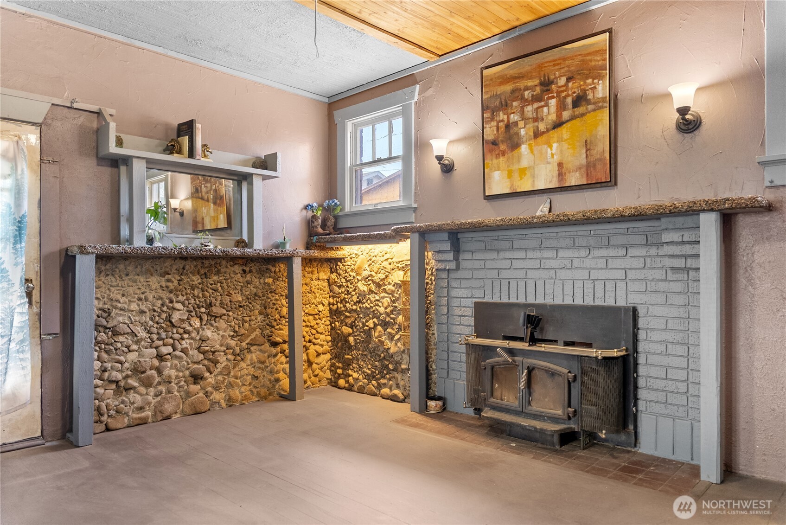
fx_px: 524
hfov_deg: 73.7
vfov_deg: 53.2
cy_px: 262
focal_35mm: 24
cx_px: 393
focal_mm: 24
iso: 400
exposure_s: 1/15
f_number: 3.2
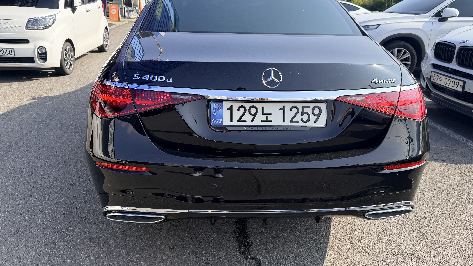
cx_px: 241
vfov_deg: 42.7
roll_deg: +1.2
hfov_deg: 69.9
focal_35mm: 27
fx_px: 339
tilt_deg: -16.4
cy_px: 107
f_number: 1.78
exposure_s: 1/2611
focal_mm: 6.76
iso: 100
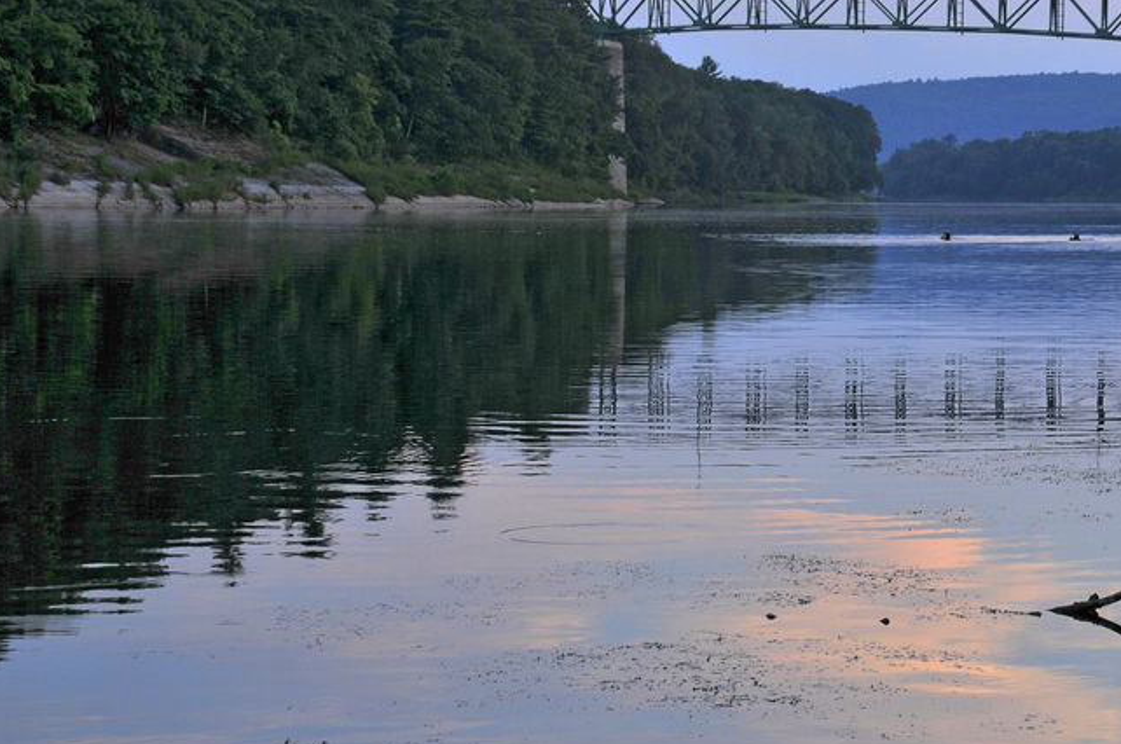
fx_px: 3140
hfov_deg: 20.1
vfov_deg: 13.5
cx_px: 777
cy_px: 312
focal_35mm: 101
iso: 200
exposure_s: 1/60
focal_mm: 48
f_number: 7.1
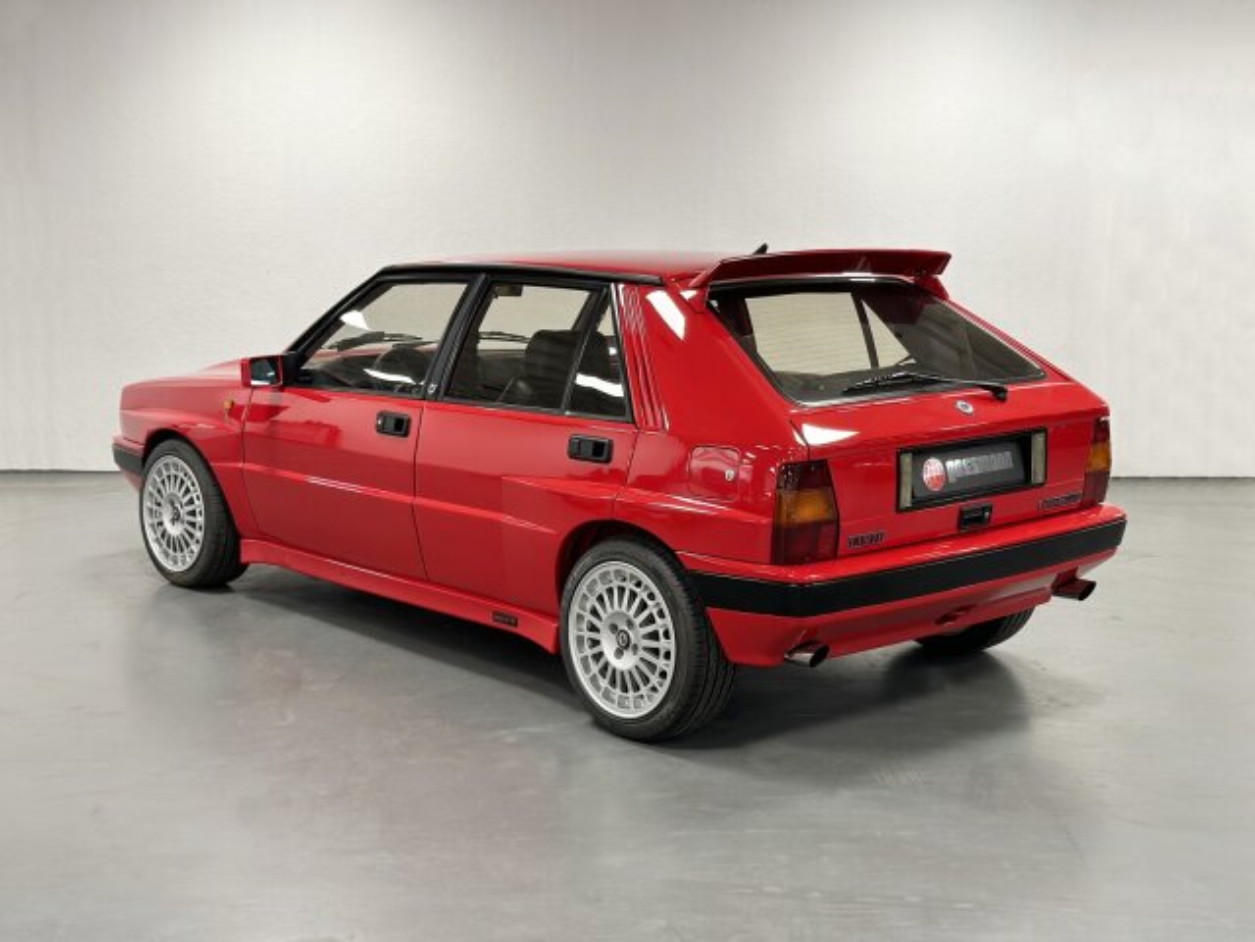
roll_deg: -0.7
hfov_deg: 39.7
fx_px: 1740
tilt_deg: -9.0
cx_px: 628
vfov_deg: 30.3
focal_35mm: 48
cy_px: 471
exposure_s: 1/50
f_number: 1.78
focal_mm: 6.86
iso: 125
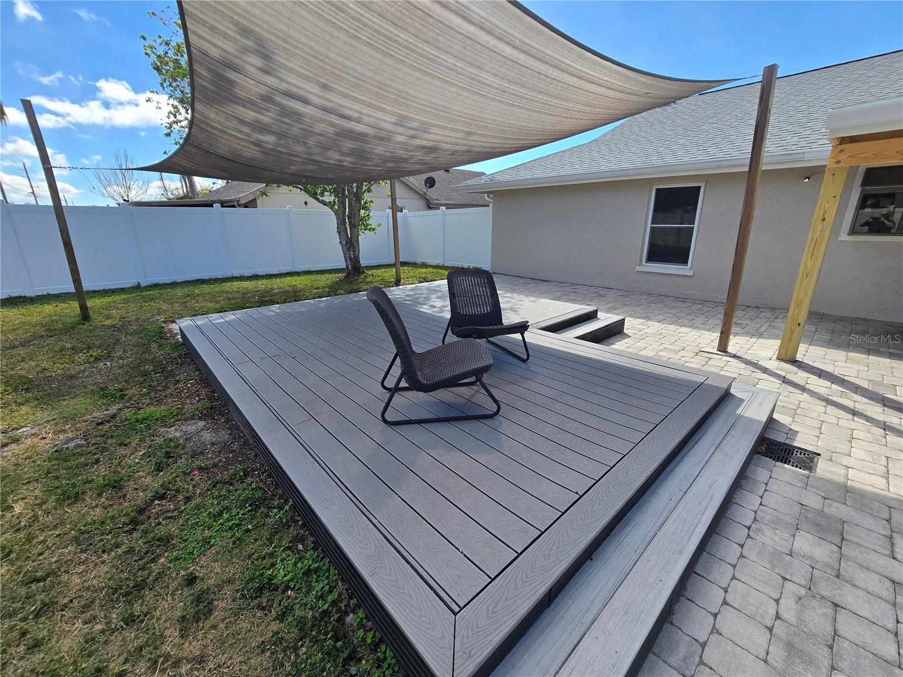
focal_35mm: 13
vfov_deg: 89.9
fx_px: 339
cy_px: 338
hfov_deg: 106.2
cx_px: 452
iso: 50
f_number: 2.2
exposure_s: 1/1700
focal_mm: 2.2
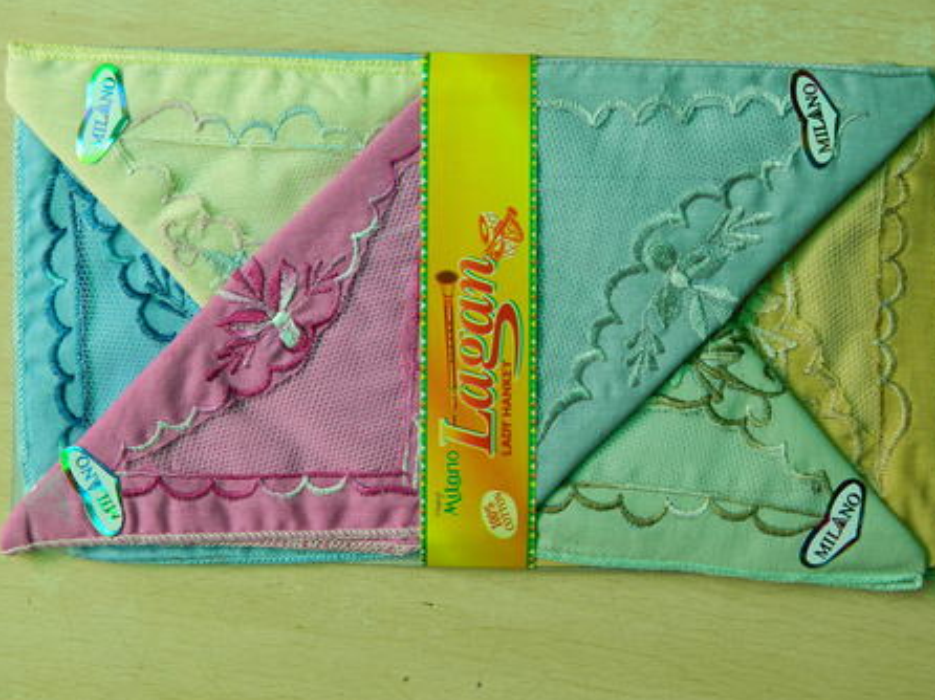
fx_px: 1242
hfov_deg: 41.3
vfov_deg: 31.5
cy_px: 336
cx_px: 482
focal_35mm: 46
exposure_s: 1/40
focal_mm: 7.3
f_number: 3.5
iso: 80
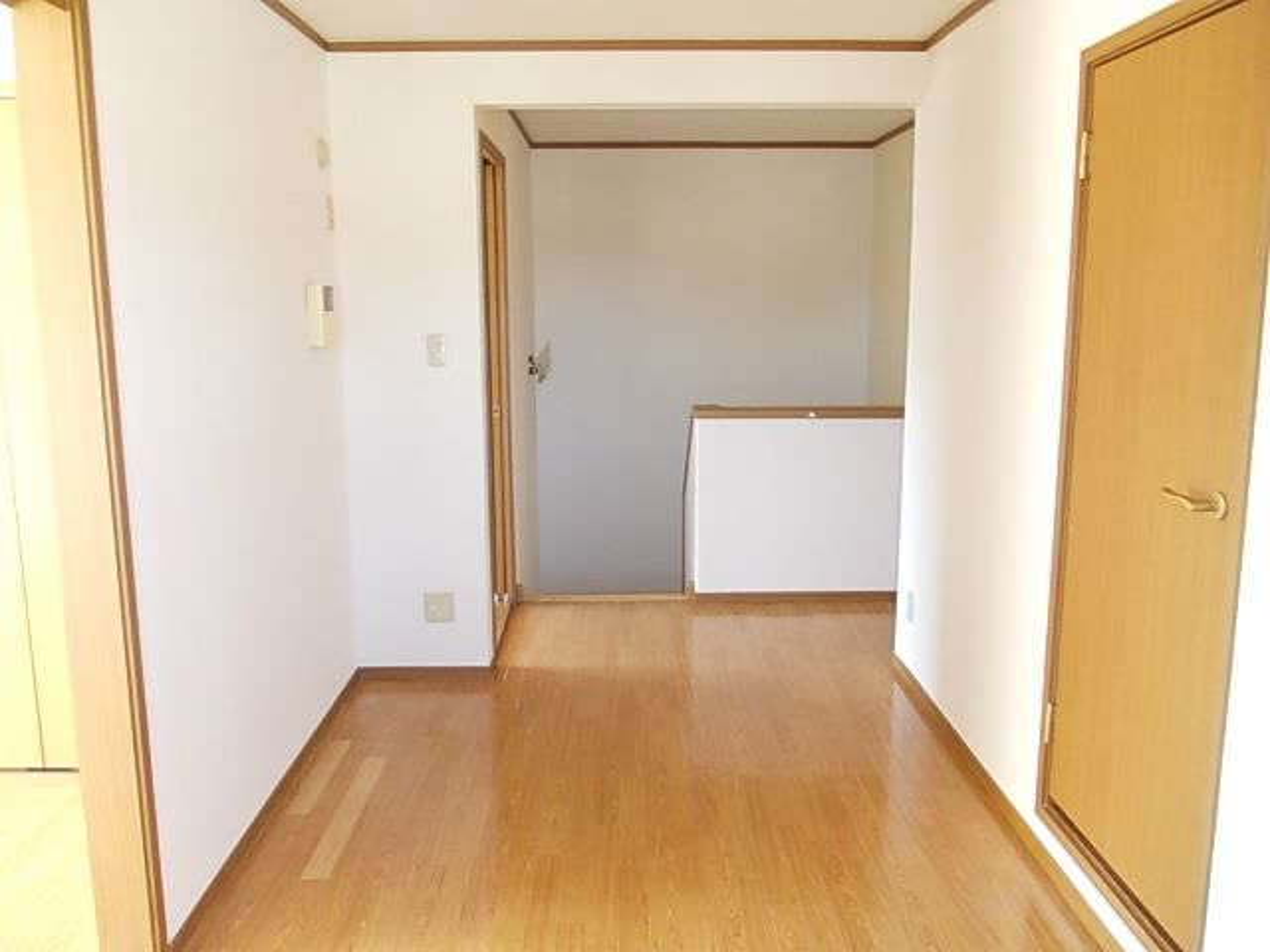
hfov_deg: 63.4
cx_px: 635
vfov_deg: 49.7
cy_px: 476
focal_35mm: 28
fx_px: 1027
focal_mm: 4
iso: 200
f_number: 2.7
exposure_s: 1/13
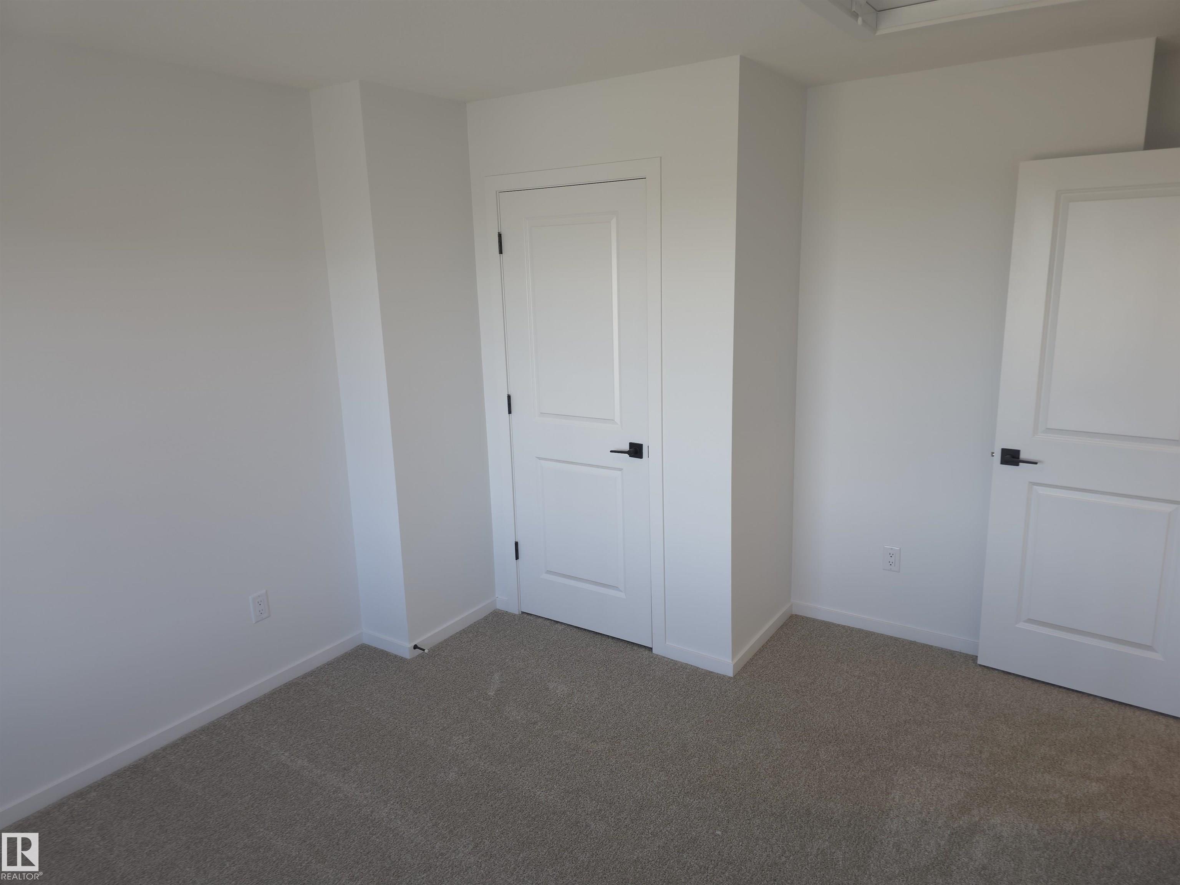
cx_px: 590
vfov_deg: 58.9
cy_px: 442
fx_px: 784
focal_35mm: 23
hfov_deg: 73.9
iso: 40
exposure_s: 1/60
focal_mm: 6.3
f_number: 1.7
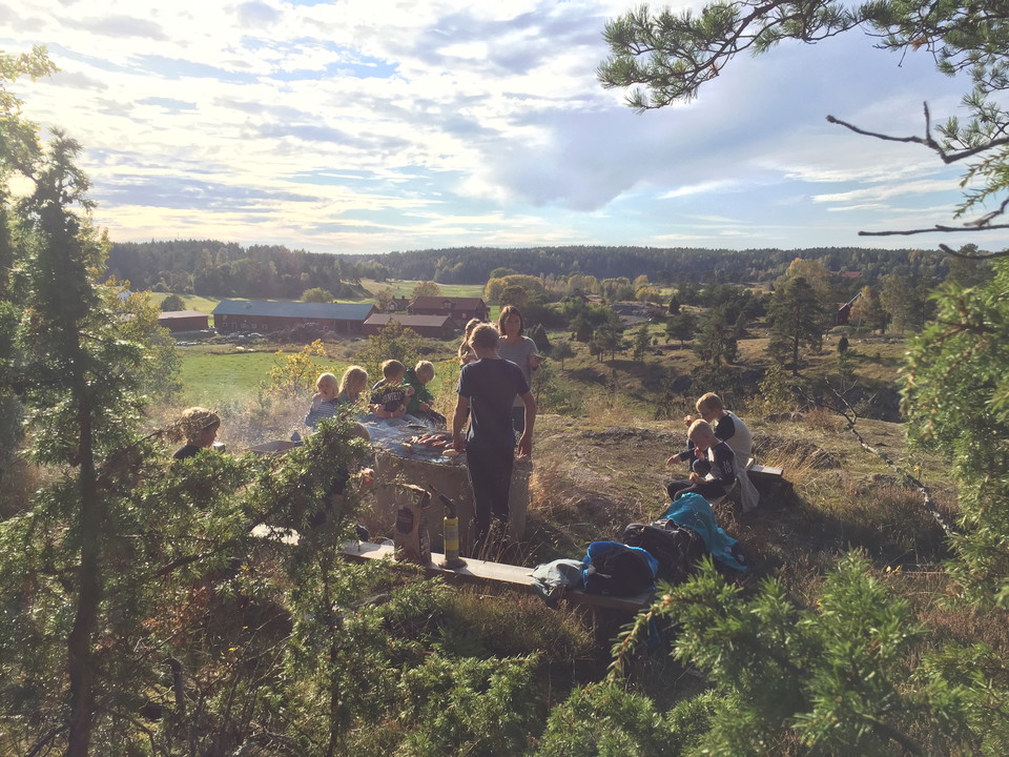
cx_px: 504
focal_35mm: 29
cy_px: 378
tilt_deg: -7.7
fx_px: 845
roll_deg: -1.0
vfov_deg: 48.2
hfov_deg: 61.7
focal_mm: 4.15
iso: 32
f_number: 2.2
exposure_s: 1/1412
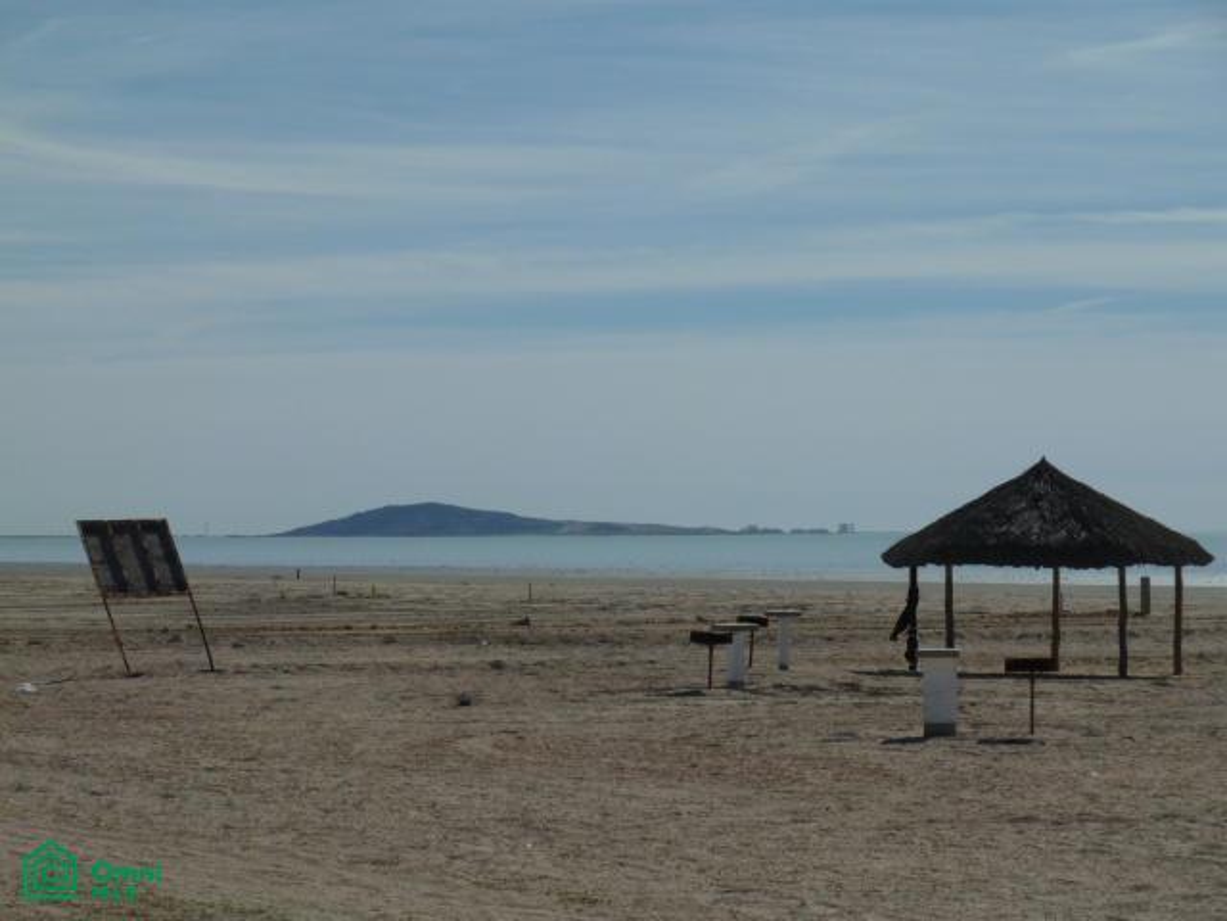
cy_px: 460
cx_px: 614
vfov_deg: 11.6
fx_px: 4537
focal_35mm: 128
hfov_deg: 15.4
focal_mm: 21
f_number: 6.3
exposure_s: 1/1000
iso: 80
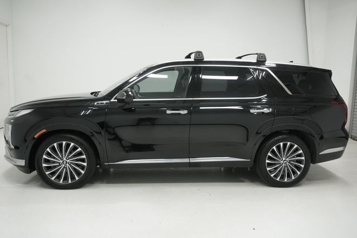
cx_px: 178
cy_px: 119
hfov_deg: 60.3
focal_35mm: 31
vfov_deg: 42.3
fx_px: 307
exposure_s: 1/200
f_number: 5.6
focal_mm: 21
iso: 800
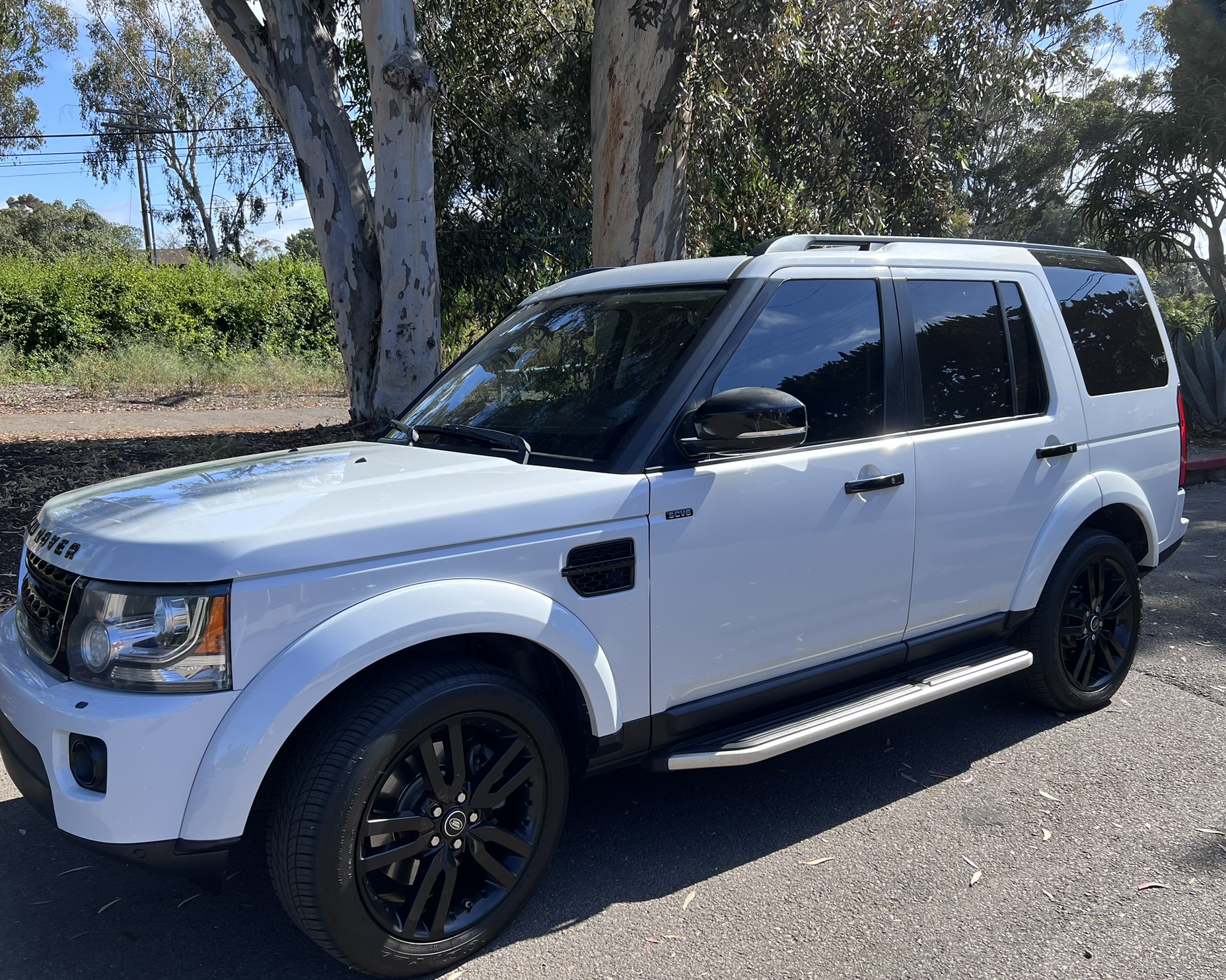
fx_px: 1016
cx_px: 641
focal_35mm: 28
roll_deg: +1.0
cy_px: 504
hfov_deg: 62.2
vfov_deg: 51.5
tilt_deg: -9.4
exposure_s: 1/1751
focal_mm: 5.7
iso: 50
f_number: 1.5
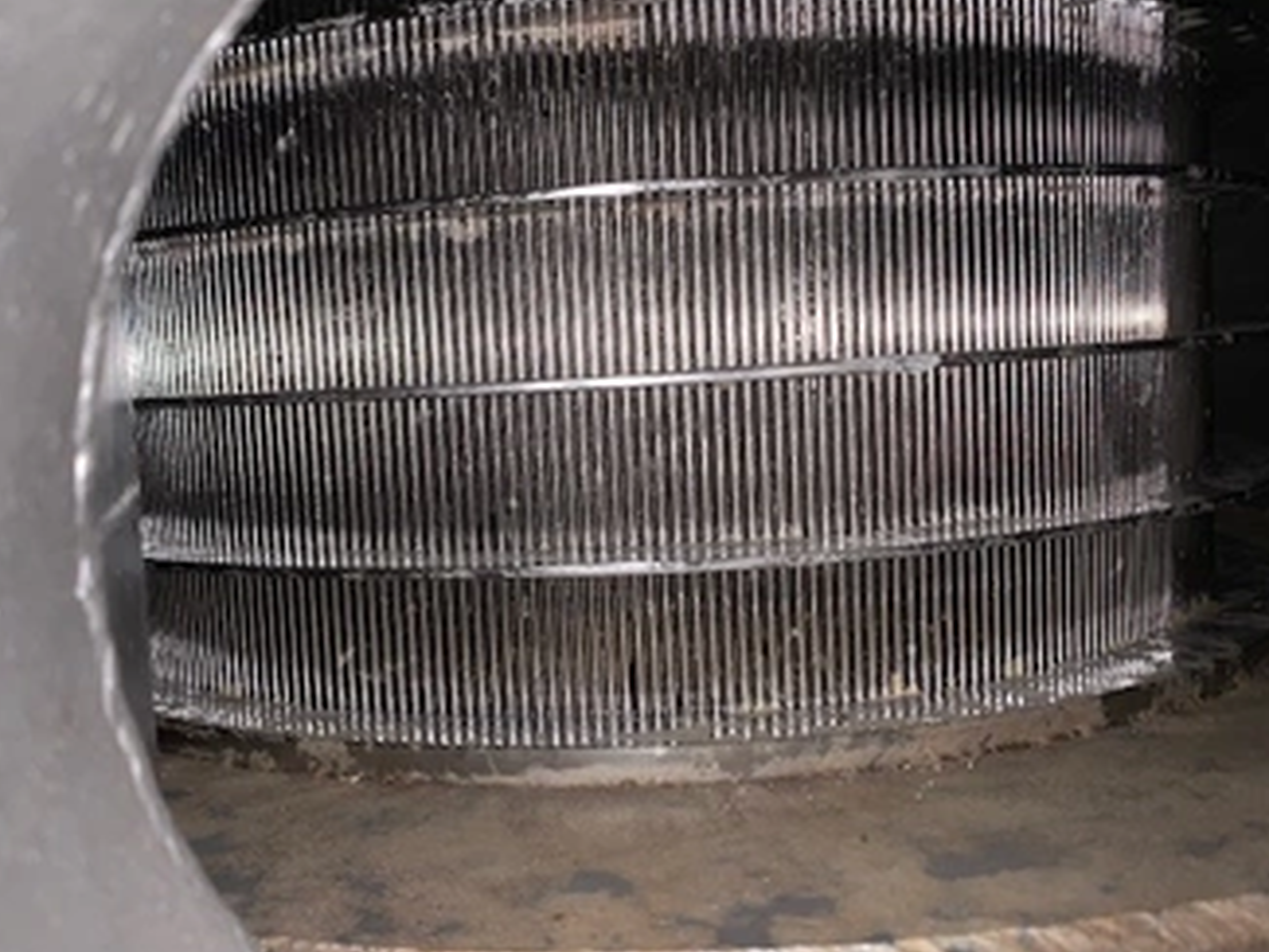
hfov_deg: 56.5
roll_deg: +3.1
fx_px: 1174
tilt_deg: -4.4
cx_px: 531
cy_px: 468
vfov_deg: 44.2
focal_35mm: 32
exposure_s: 1/48
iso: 25
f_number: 1.8
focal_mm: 4.25
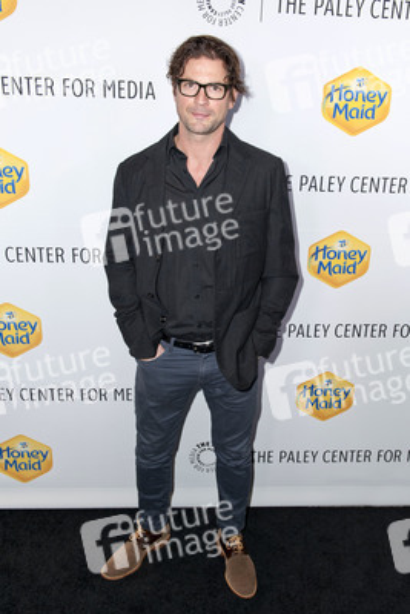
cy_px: 307
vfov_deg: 60.3
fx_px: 529
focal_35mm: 31
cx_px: 205
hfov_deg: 42.4
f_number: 4.5
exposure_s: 1/400
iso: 500
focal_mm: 31
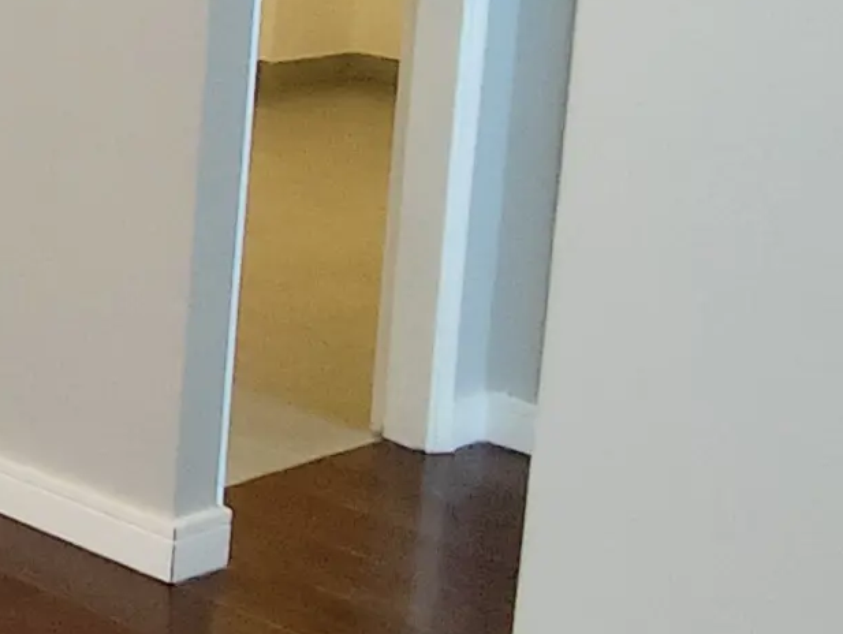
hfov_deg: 18.9
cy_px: -37
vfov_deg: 16.9
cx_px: -566
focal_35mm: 85
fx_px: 2072
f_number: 2.2
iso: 400
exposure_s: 1/60
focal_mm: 1.65
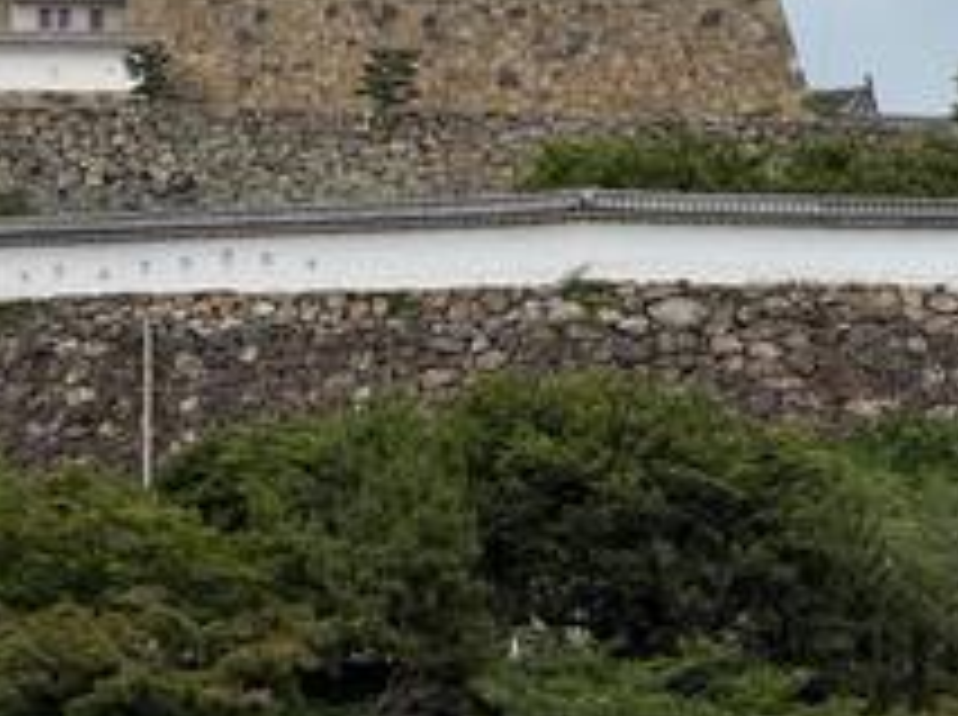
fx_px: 7487
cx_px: 346
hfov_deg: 7.3
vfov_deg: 5.5
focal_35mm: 271
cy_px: 27
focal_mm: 15.66
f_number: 2.8
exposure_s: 1/2283
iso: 64
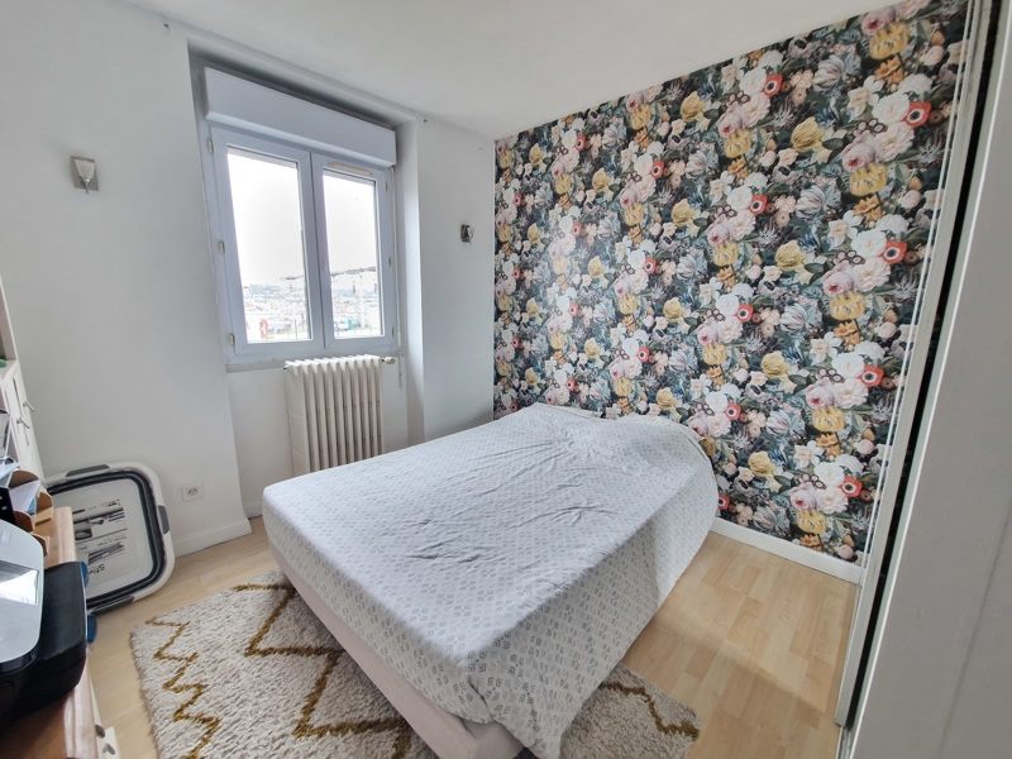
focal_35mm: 13
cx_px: 506
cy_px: 380
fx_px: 380
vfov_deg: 89.9
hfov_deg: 106.2
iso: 640
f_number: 2.2
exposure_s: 1/25
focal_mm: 2.2
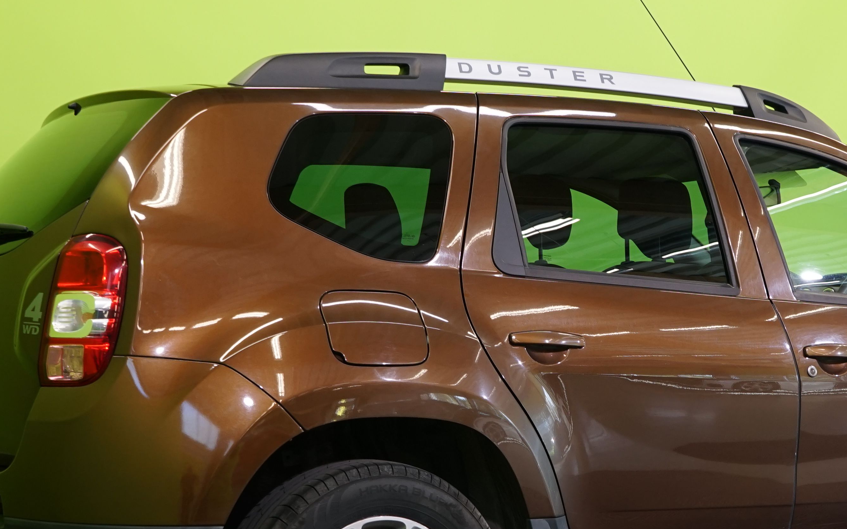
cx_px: 586
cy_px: 375
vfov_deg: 16.7
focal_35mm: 78
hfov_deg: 26.3
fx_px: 1800
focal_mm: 34
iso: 500
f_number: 6.3
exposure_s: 1/30
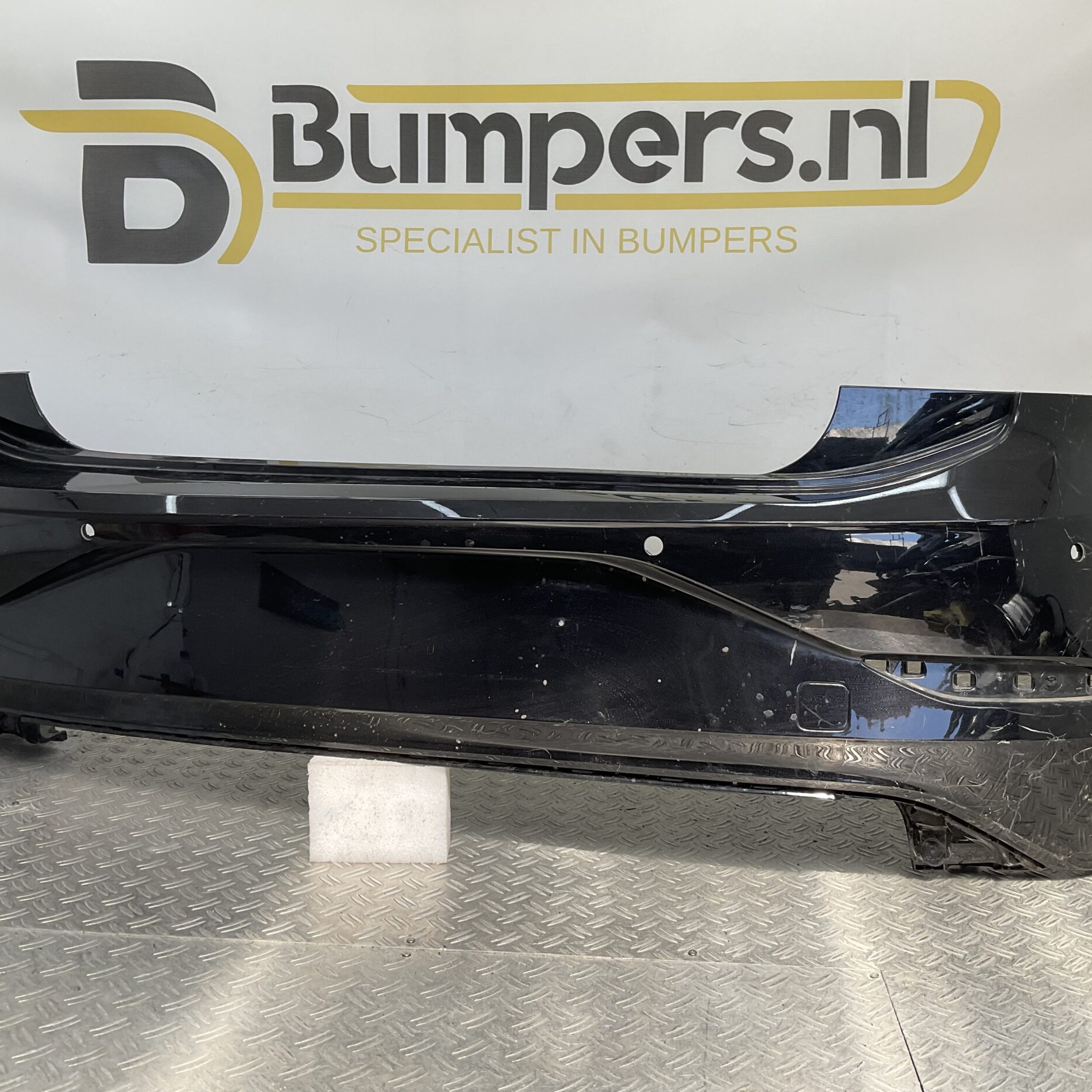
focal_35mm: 35
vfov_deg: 47.2
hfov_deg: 47.2
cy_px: 535
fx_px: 1249
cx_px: 574
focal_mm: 3
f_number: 1.8
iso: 16
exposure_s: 1/232
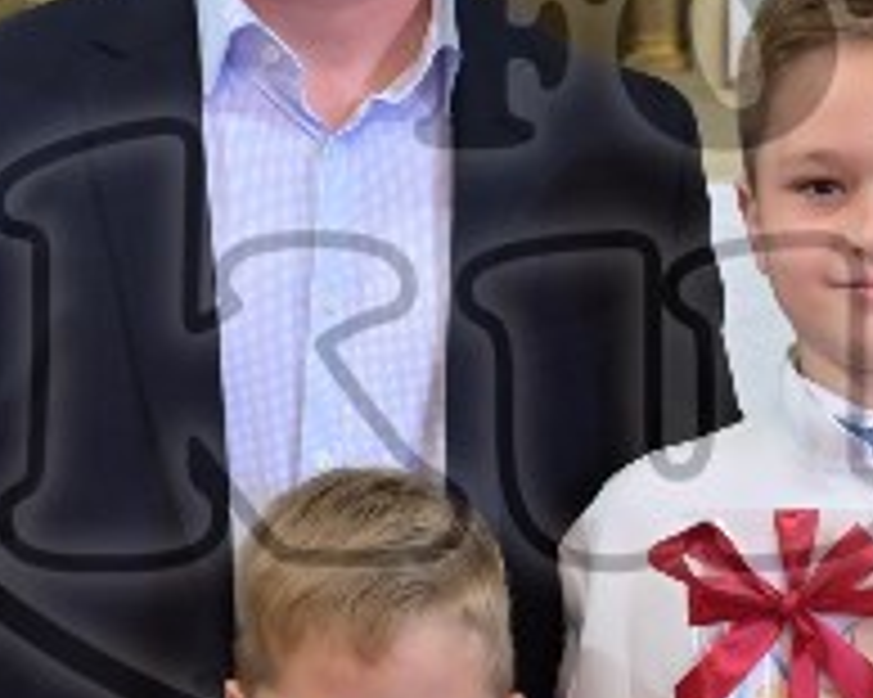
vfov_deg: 8.2
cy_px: 295
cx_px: 886
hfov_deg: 10.1
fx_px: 4881
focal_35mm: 189
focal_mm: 60
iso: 4000
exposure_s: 1/125
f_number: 4.5
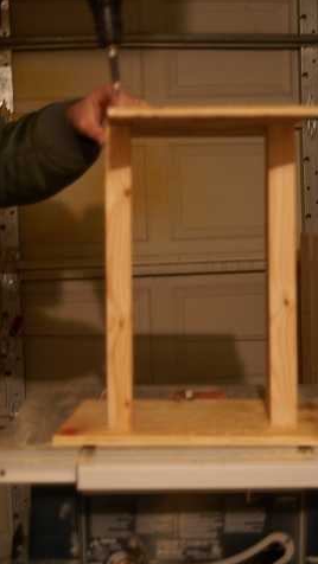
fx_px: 959
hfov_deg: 18.8
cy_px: 282
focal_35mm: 64
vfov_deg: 32.8
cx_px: 190
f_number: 4.5
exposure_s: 1/6
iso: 400
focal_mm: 40
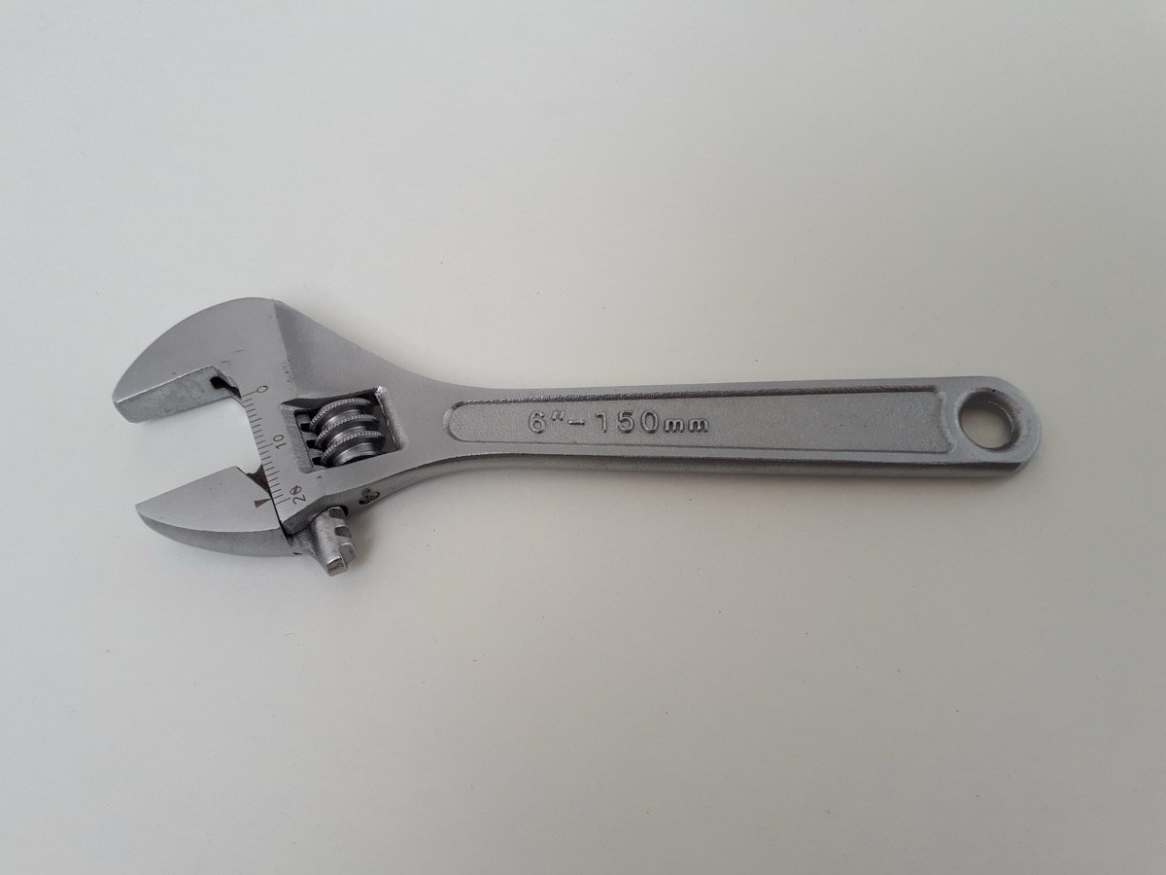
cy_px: 438
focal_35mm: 27
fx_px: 909
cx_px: 583
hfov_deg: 65.3
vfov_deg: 51.4
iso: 40
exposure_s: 1/192
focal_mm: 3.6
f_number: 1.9
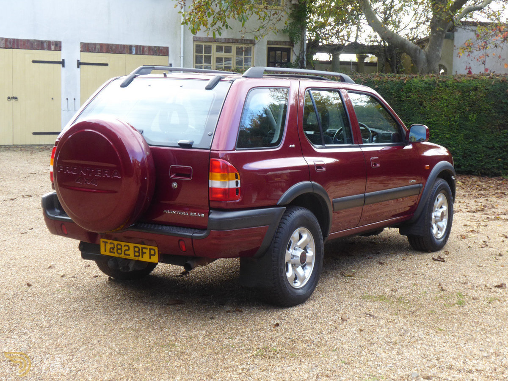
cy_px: 190
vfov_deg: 25.7
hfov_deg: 33.8
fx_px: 836
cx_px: 254
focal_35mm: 57
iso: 200
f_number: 4.5
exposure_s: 1/60
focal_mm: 10.3
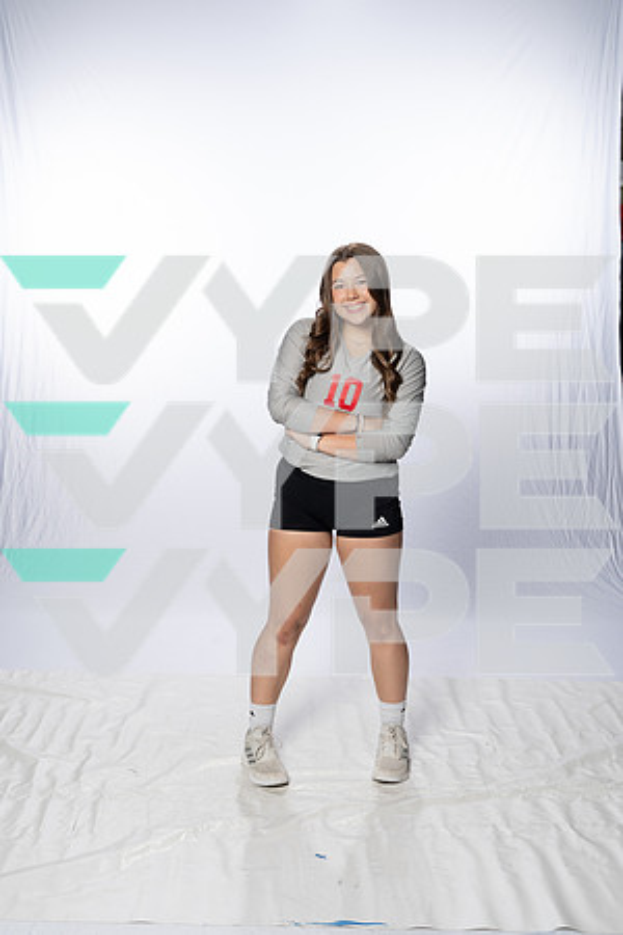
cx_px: 312
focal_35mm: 47
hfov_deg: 28.6
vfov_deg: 41.9
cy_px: 468
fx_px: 1220
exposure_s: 1/250
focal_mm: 47
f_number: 8
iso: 640
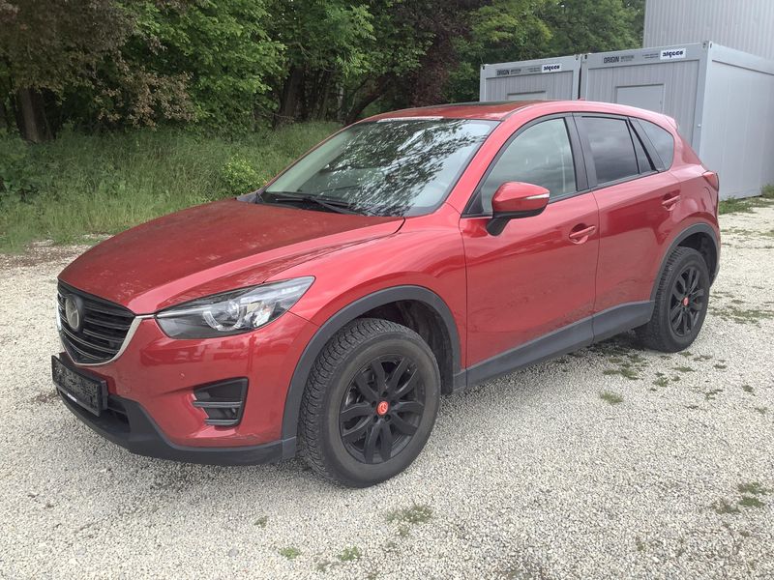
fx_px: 693
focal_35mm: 31
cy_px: 290
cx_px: 387
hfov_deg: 58.4
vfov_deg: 45.4
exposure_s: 1/377
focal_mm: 3.3
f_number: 2.4
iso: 25
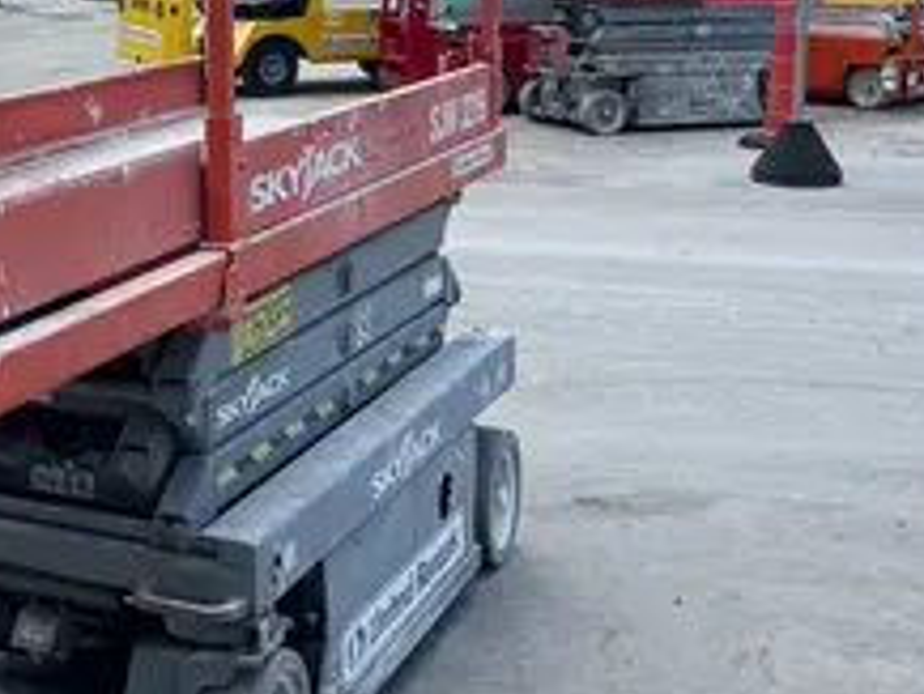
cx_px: -30
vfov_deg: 21.9
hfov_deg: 27.4
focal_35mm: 66
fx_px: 1763
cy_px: 113
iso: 50
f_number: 1.6
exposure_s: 1/2024
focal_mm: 5.1
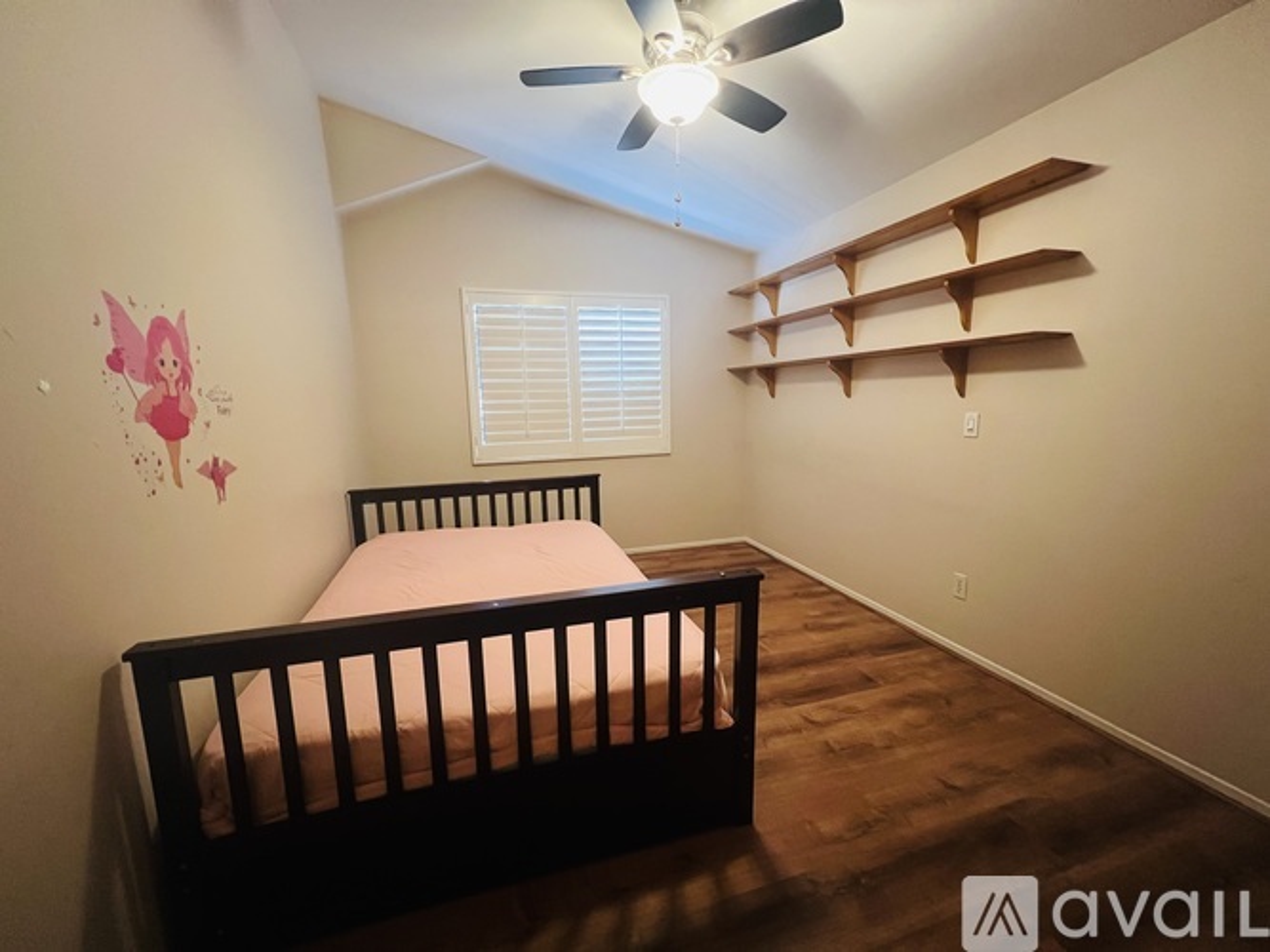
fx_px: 477
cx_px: 635
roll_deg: +1.7
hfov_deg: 106.2
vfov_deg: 89.9
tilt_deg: -9.6
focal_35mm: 13
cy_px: 476
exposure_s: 1/40
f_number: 1.8
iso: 640
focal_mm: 1.57
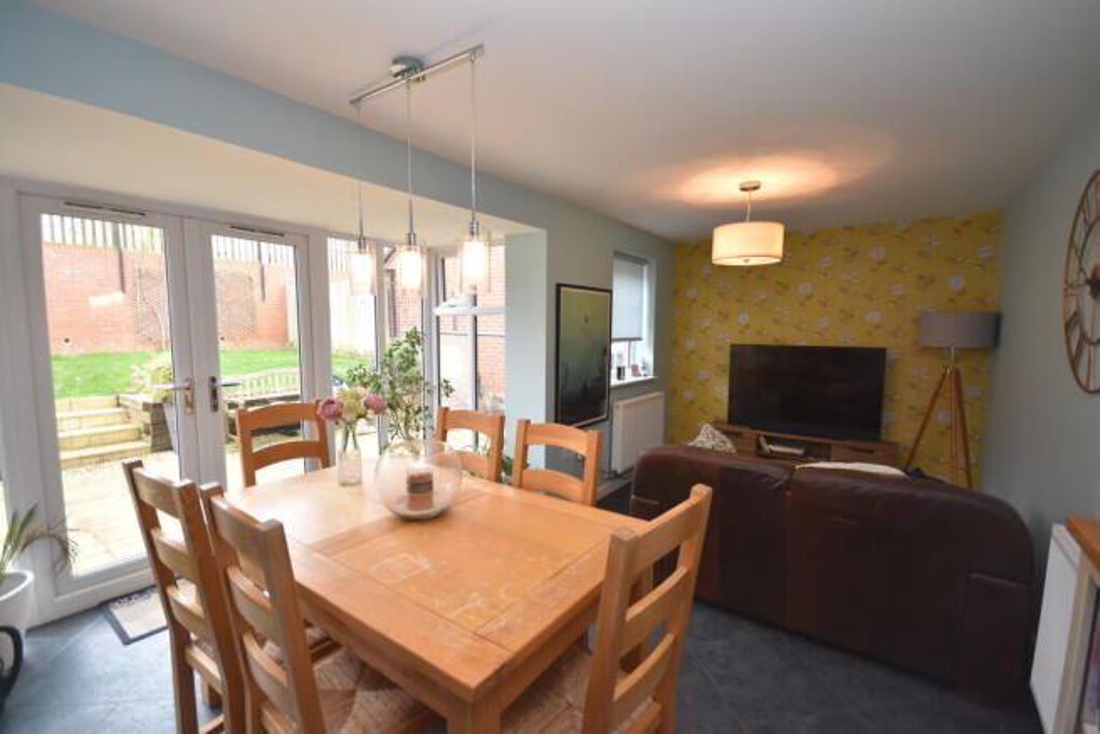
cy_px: 367
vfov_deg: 77.4
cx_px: 550
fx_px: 458
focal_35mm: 15
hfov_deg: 100.4
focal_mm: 10
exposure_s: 1/125
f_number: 4
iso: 900
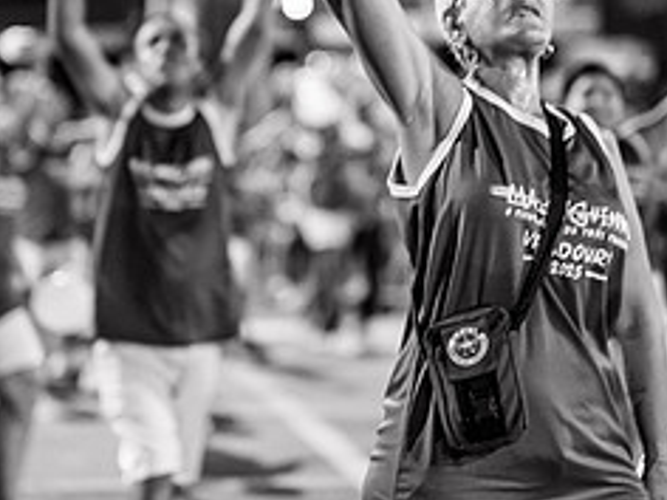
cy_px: 151
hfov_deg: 16.7
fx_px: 2274
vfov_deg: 12.5
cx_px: 353
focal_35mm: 118
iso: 2000
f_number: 1.2
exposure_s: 1/320
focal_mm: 50
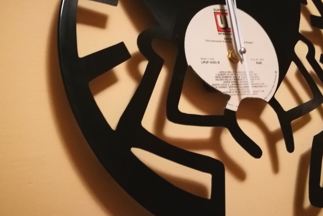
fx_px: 395
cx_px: 188
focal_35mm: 44
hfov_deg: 44.3
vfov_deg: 30.4
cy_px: 77
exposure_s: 1/16.7
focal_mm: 4.5
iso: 640
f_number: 2.2
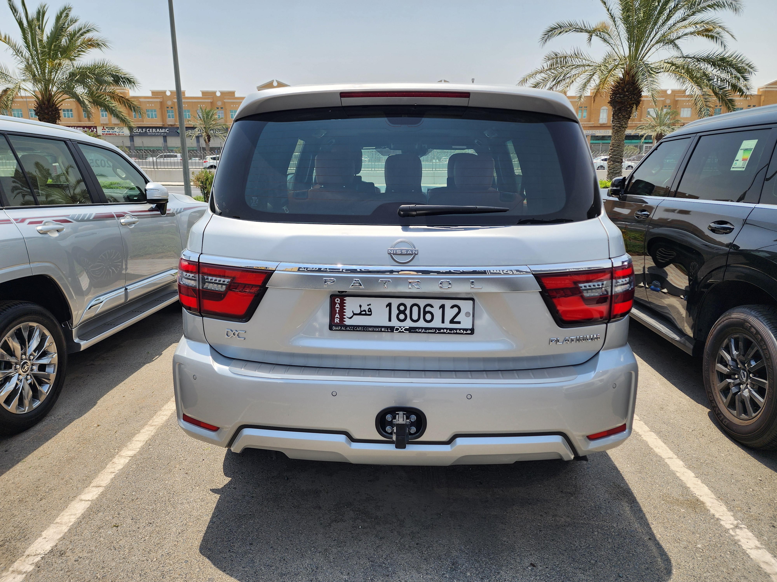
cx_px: 388
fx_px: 516
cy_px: 291
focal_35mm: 23
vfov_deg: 58.9
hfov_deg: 73.9
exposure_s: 1/890
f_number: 1.8
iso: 12
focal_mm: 6.4
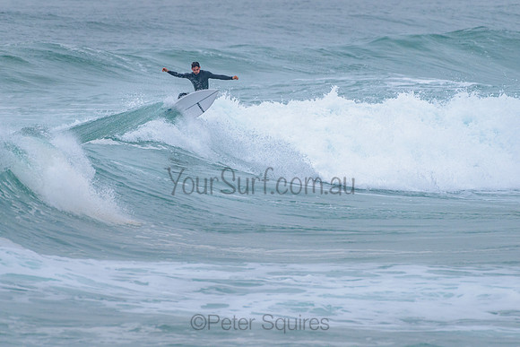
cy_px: 134
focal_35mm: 613
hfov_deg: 3.4
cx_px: 228
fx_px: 8853
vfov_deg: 2.2
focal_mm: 500
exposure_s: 1/2000
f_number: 5.6
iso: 1400
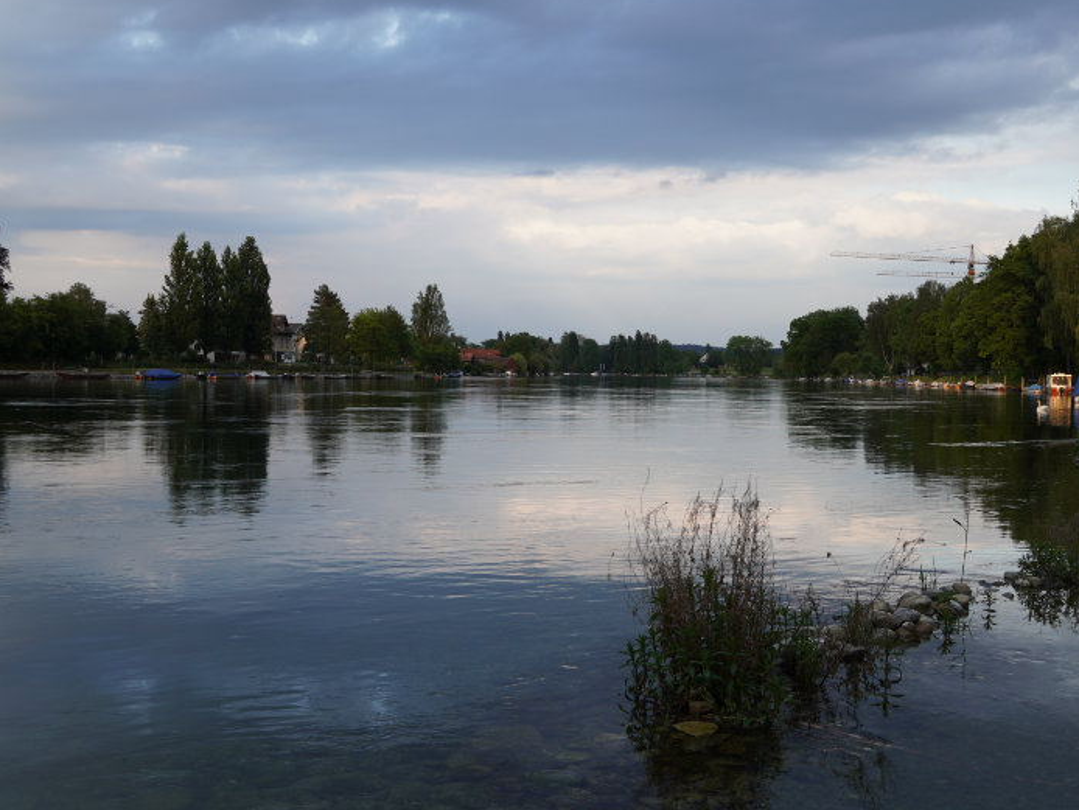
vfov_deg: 34.7
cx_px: 546
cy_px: 405
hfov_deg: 45.2
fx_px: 1296
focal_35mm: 42
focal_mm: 25
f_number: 7.1
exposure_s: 1/125
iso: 200
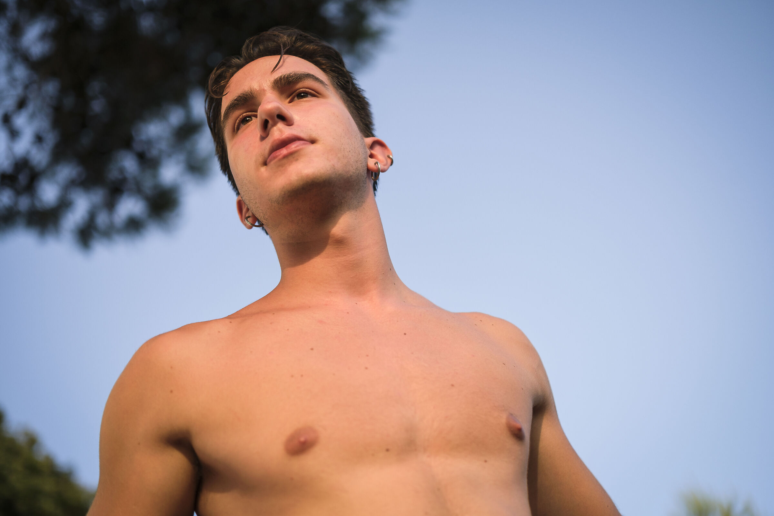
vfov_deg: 27.0
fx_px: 1075
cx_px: 387
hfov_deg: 39.6
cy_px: 258
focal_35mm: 50
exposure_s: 1/2000
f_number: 1.4
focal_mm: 33
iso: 160
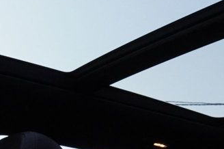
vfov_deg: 17.9
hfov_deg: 27.0
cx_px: 131
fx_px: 466
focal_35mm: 75
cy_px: 15
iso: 2500
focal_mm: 16
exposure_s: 1/250
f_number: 9
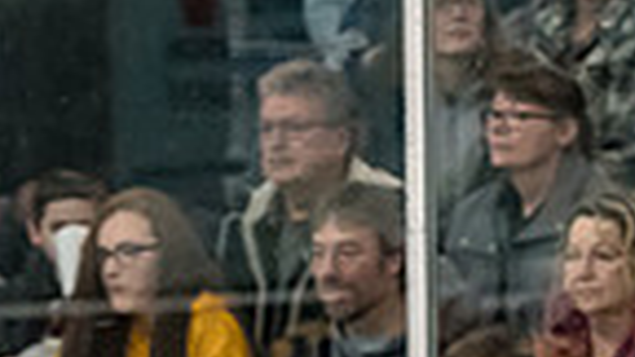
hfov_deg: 1.8
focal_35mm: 1182
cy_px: 912
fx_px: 19902
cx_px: 50
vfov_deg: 1.0
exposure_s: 1/800
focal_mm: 160
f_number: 3.2
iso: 1600
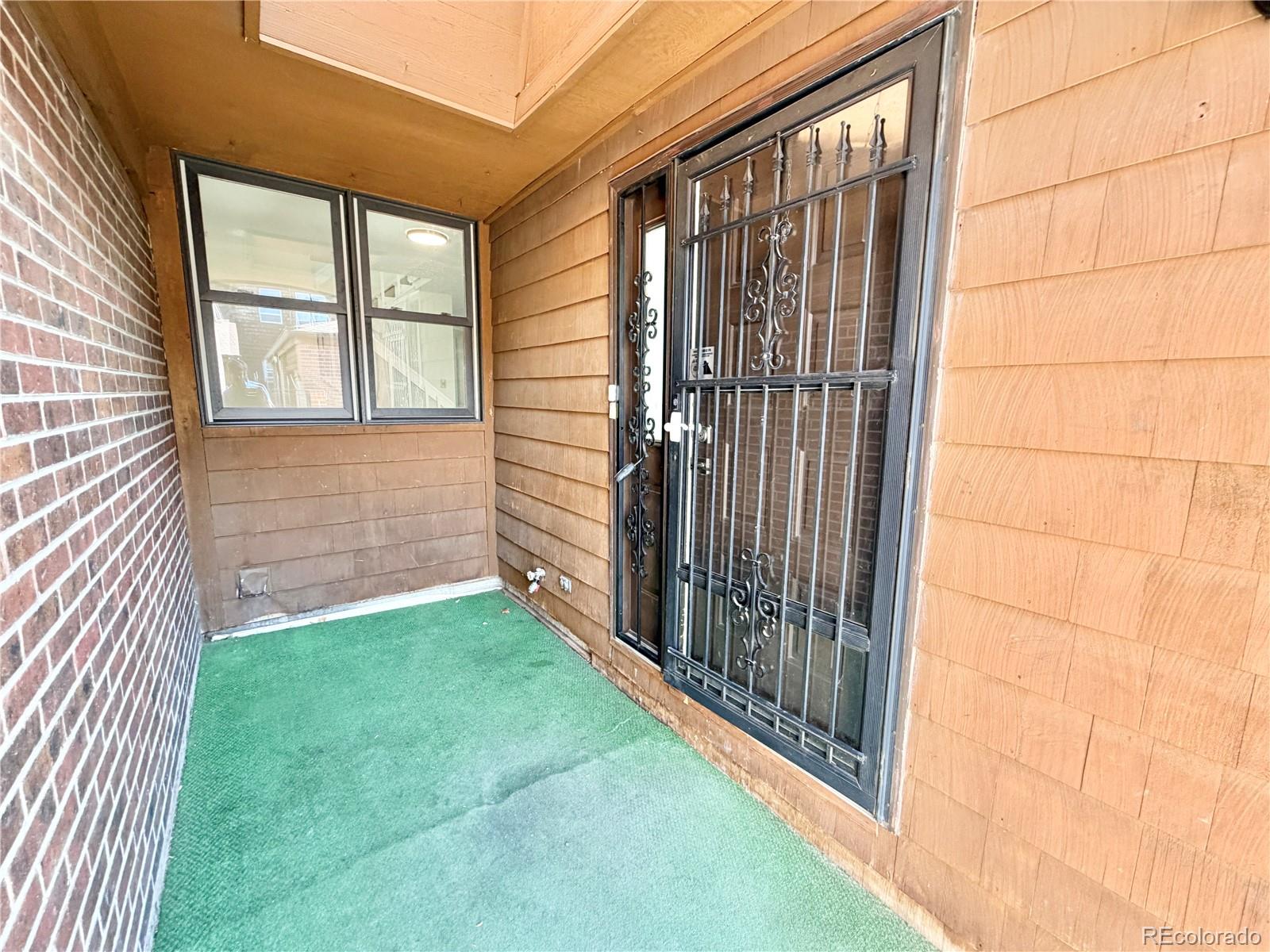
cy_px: 476
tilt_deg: -8.8
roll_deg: +0.8
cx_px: 635
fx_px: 514
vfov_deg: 85.7
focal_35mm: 14
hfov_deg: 102.1
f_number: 2.2
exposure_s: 1/121
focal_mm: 2.22
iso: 250
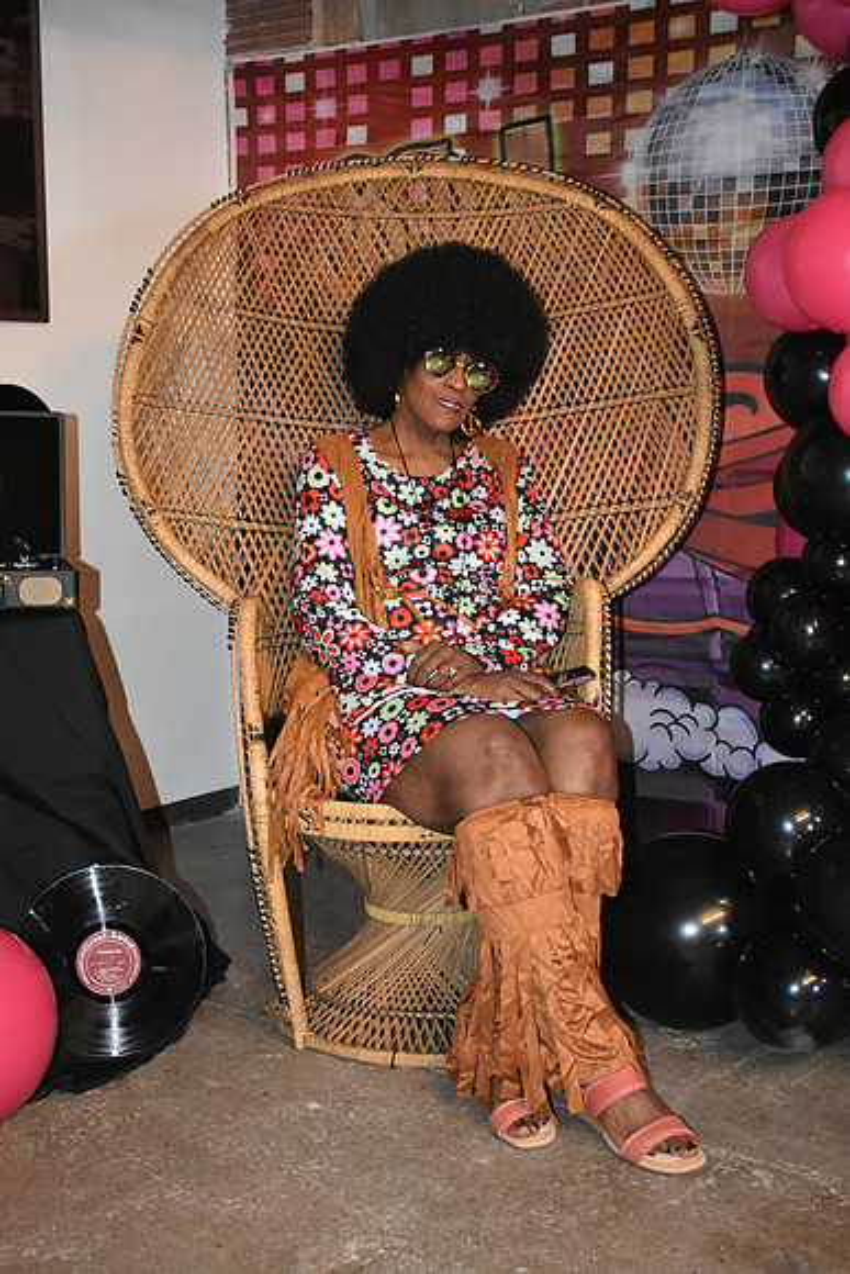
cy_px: 637
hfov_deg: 28.1
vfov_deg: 41.1
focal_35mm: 48
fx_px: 1699
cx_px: 425
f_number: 4.5
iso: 6400
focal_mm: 32
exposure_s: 1/60
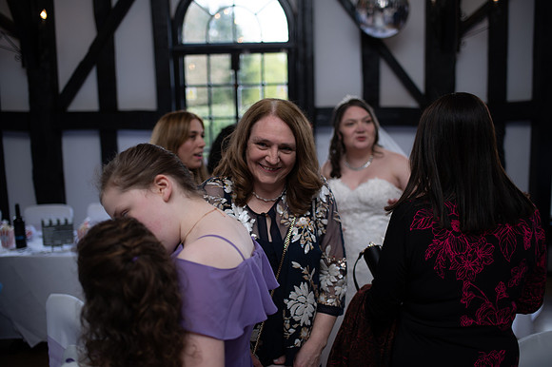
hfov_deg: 54.5
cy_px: 184
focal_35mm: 35
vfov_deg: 37.8
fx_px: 536
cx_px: 276
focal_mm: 35
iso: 100
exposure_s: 1/125
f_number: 2
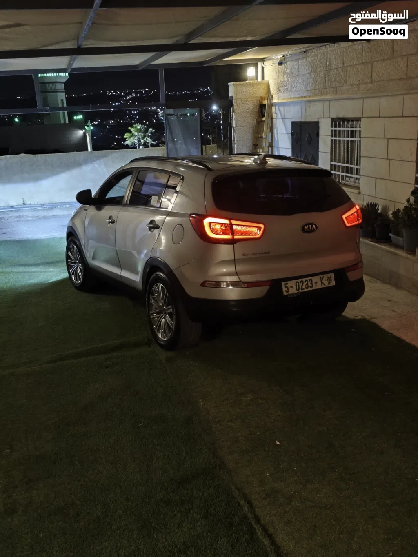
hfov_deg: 40.7
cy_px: 278
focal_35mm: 35
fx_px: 563
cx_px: 209
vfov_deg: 52.6
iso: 2000
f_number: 1.5
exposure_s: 1/20
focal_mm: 4.94
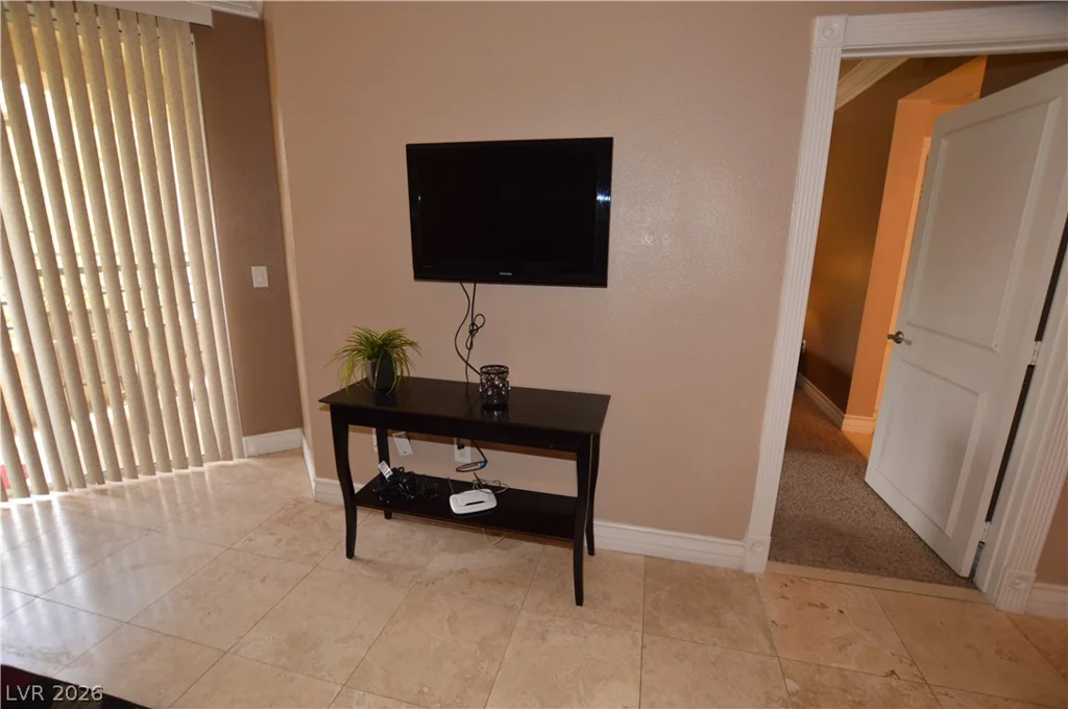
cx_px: 534
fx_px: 444
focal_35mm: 15
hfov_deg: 100.5
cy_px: 354
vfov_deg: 77.2
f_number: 4
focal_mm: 10
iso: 400
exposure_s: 1/60
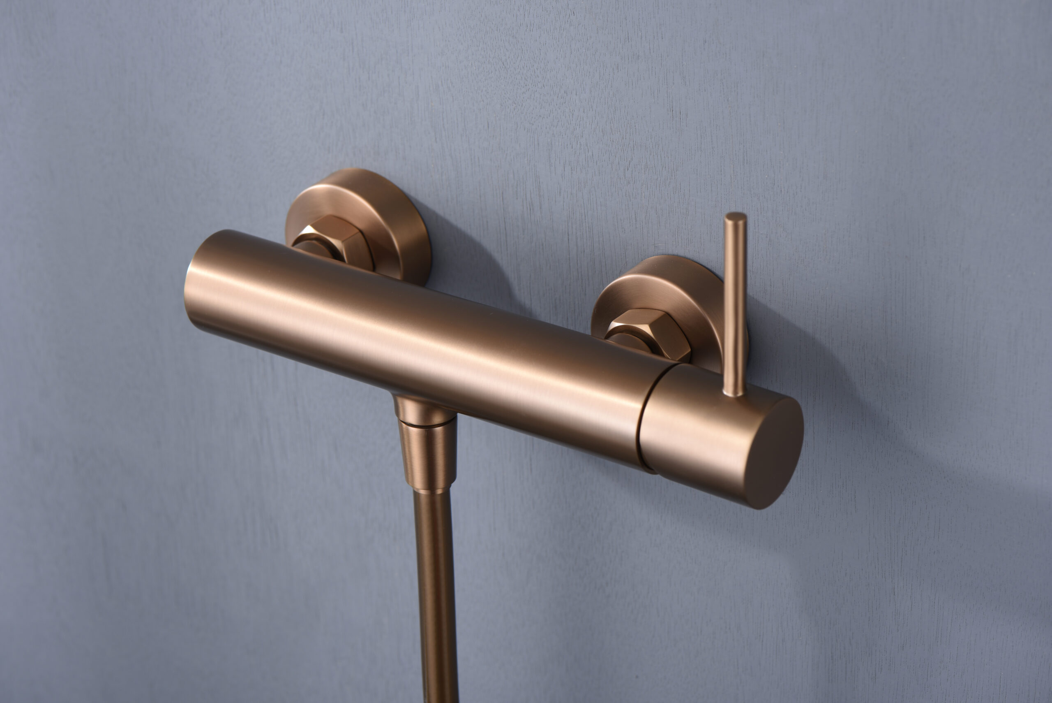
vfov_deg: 13.1
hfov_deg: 19.4
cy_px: 352
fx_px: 3069
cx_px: 526
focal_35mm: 105
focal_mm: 105
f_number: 11
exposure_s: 1/160
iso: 50
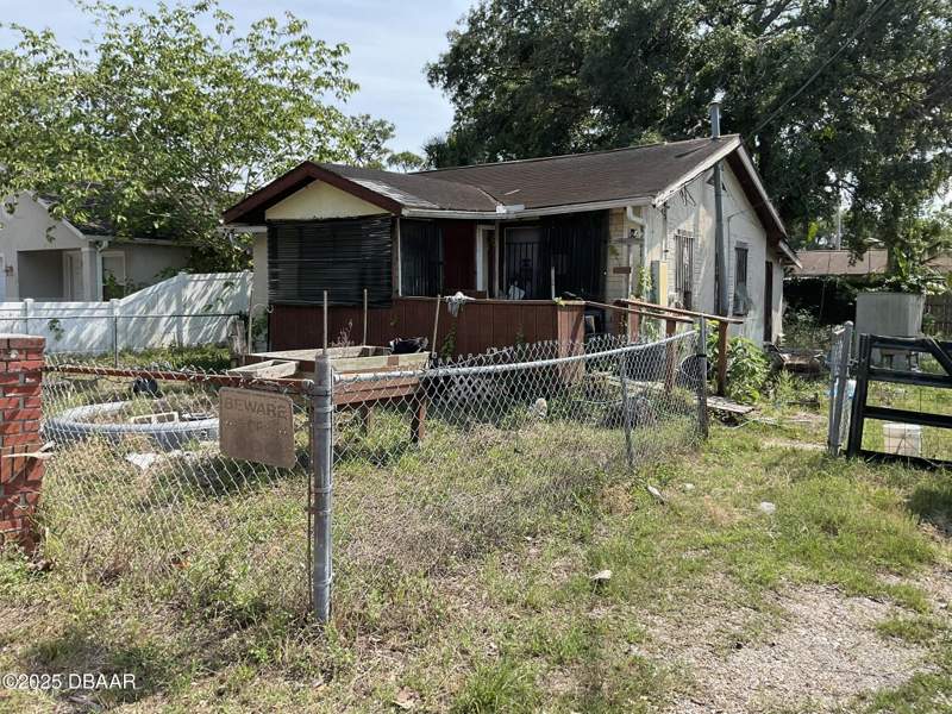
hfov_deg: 61.7
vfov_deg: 48.2
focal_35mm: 29
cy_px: 357
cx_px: 476
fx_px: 798
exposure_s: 1/929
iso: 16
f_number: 1.8
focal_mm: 3
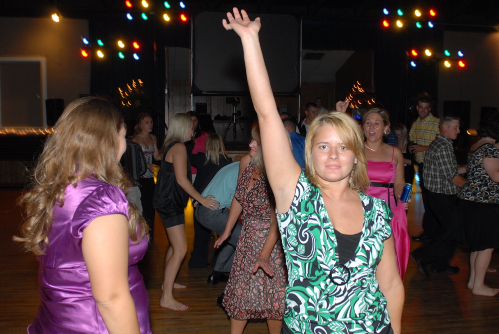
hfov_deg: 53.1
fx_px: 500
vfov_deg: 37.0
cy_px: 167
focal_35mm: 36
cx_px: 250
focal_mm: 24
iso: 400
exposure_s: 1/20
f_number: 4.5
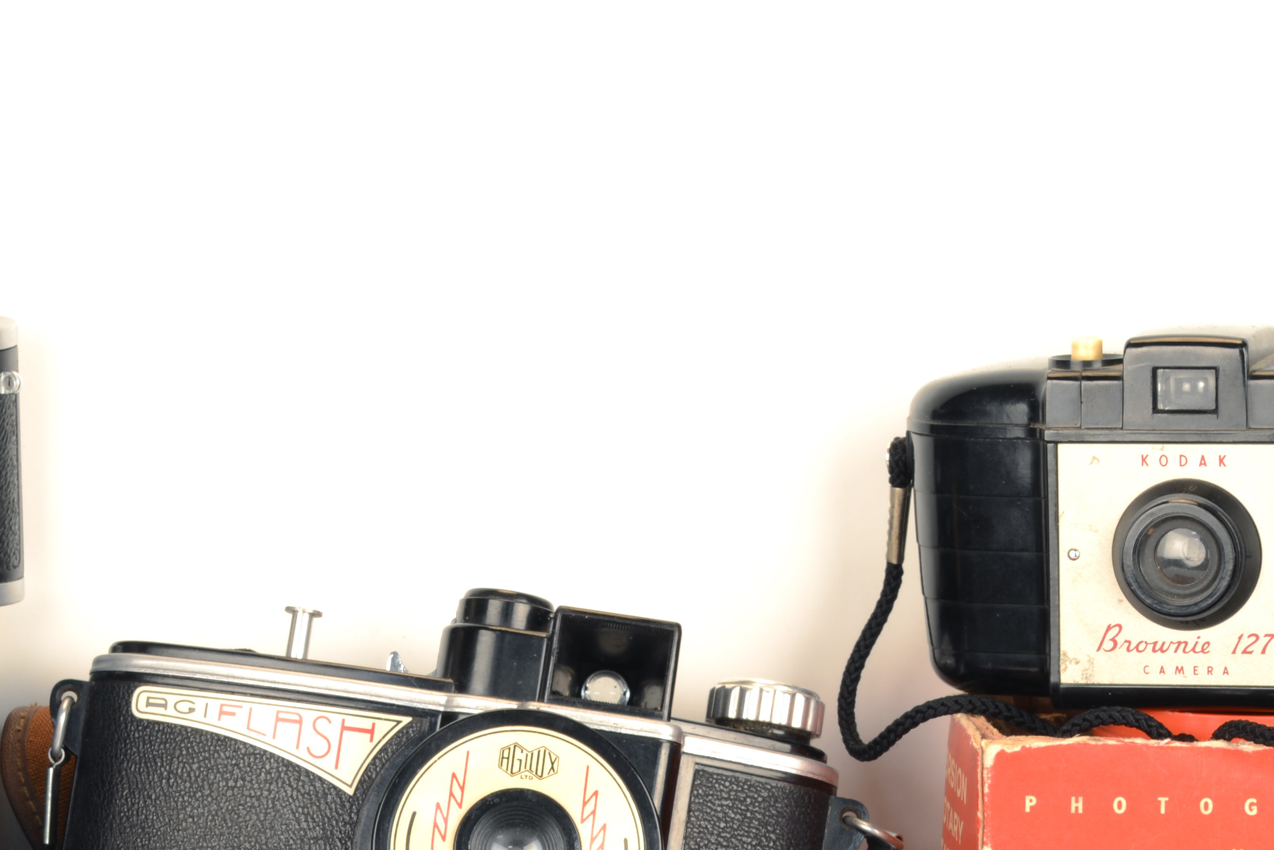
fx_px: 8744
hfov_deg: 8.3
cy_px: 988
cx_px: 532
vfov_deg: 5.5
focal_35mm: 247
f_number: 16
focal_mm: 105
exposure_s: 5
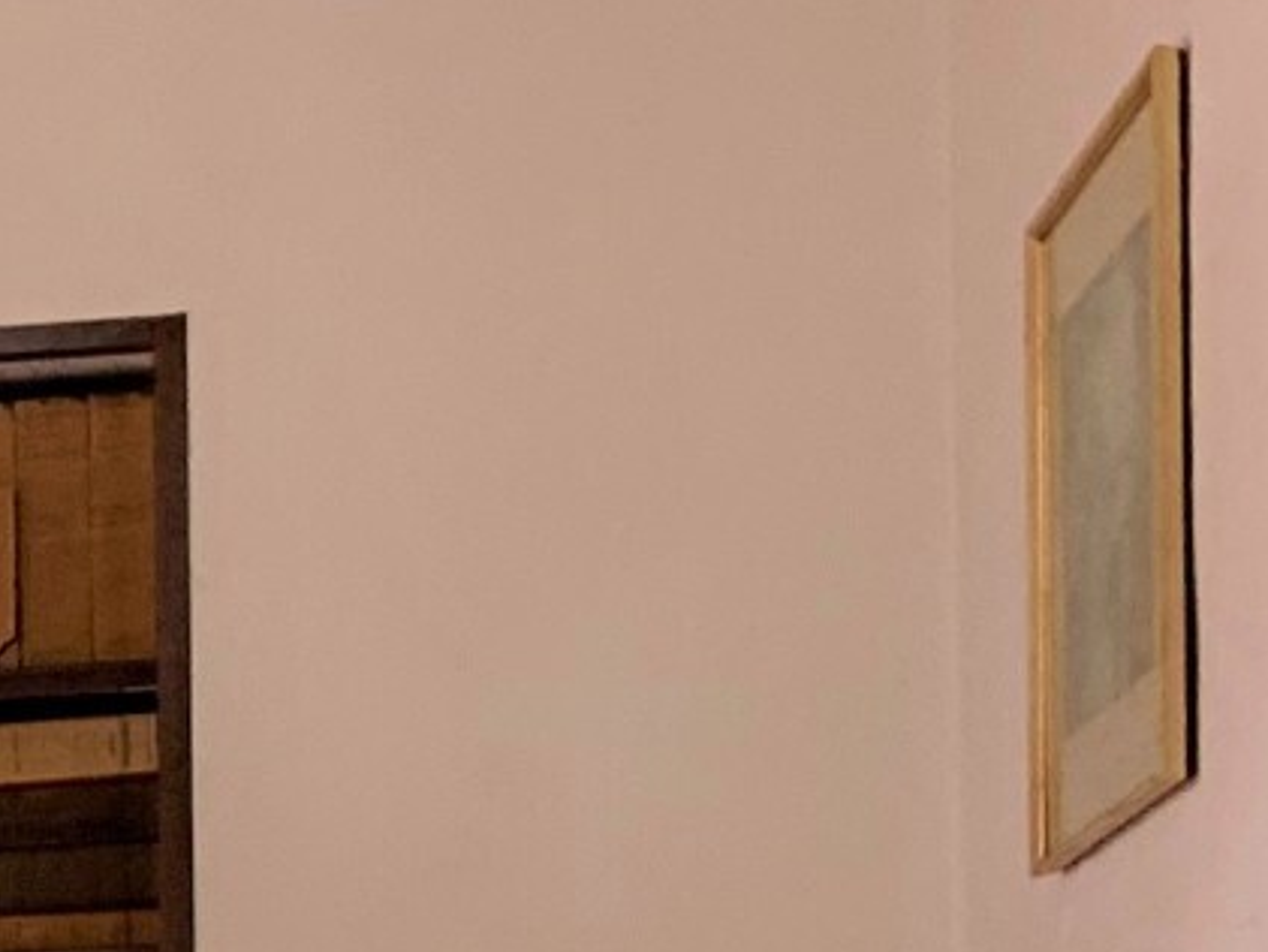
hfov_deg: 9.9
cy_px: 1615
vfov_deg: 9.1
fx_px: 5789
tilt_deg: +3.1
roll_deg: +0.3
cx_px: -2364
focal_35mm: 158
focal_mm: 4.25
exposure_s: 1/121
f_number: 1.8
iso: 80
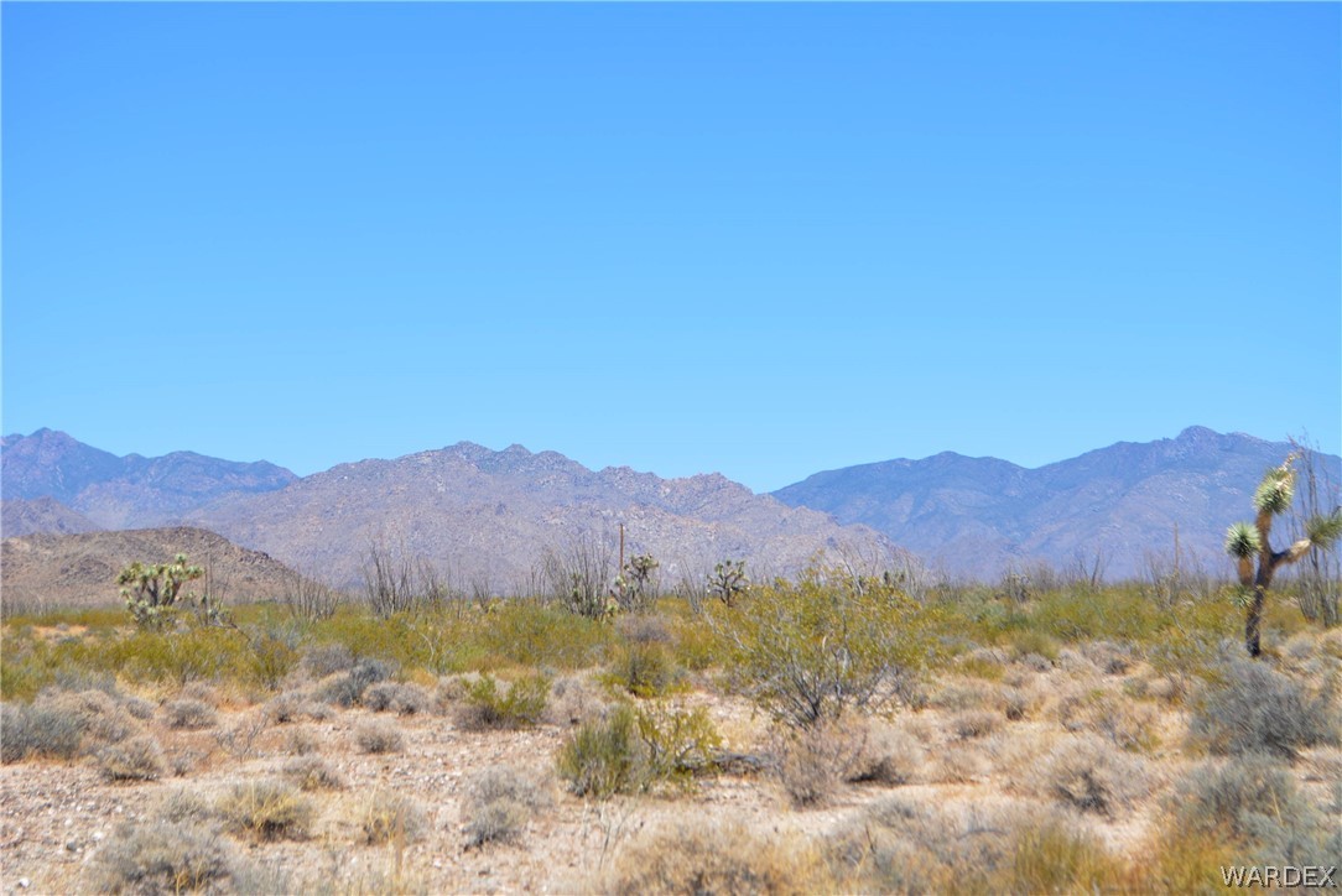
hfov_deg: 26.0
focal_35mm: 78
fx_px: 2909
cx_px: 671
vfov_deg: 17.5
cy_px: 448
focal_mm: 52
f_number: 8
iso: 100
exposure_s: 1/200
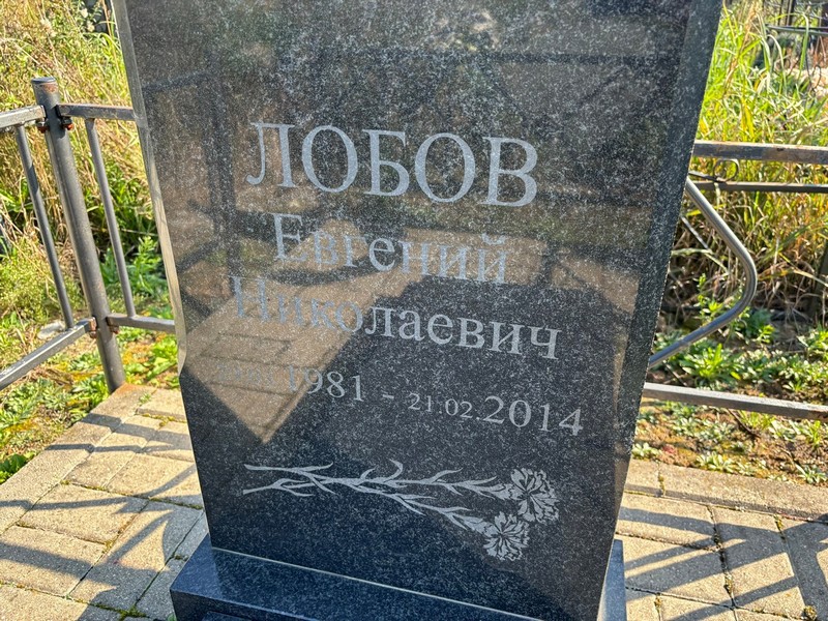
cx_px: 414
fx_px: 622
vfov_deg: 53.1
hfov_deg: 67.3
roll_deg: +1.0
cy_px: 310
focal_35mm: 26
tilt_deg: -31.2
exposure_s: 1/439
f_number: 1.6
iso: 50
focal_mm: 5.96
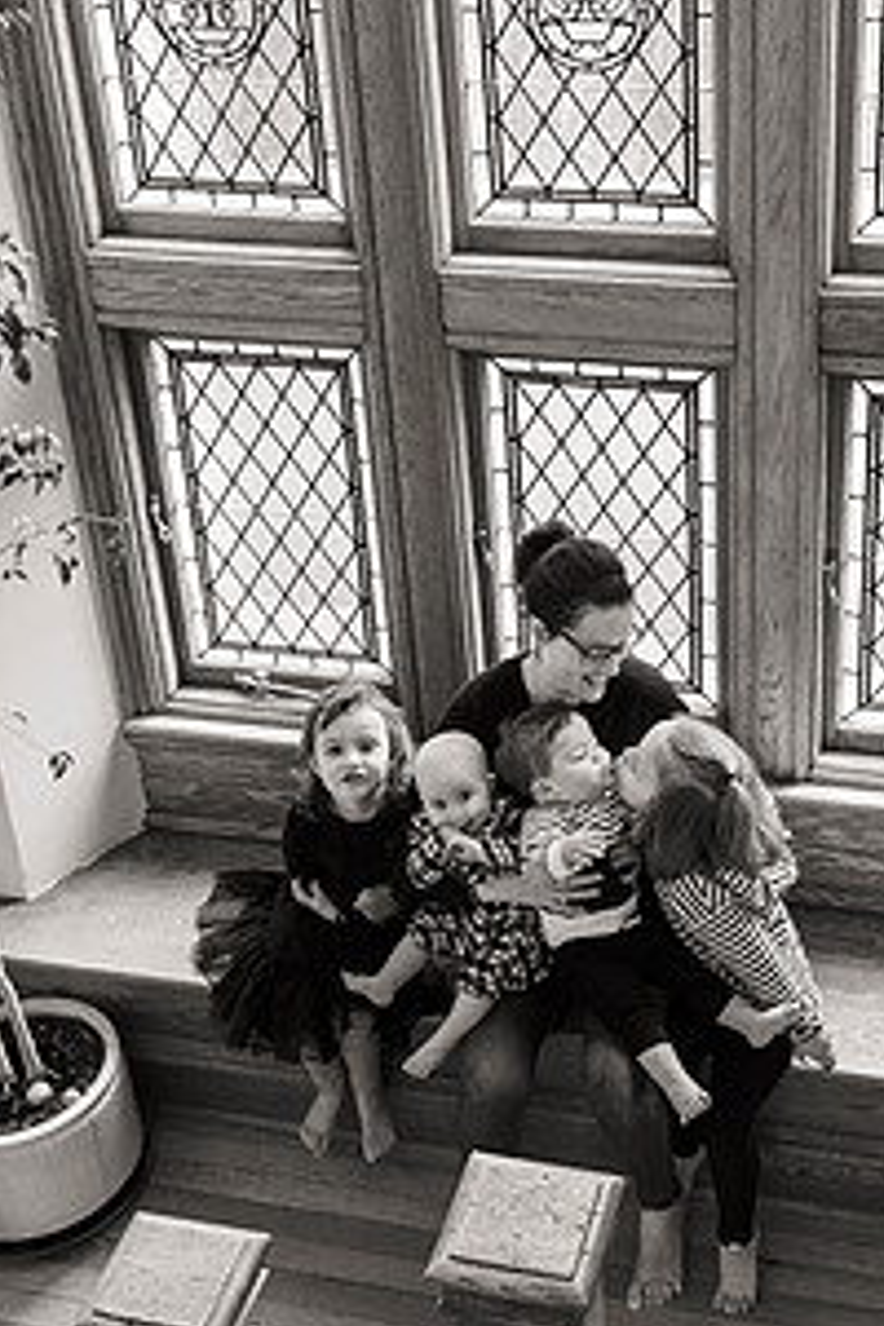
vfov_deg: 38.6
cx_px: 588
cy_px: 491
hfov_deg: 26.3
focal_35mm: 51
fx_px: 1878
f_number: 3.5
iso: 2000
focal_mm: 34
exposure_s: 1/80
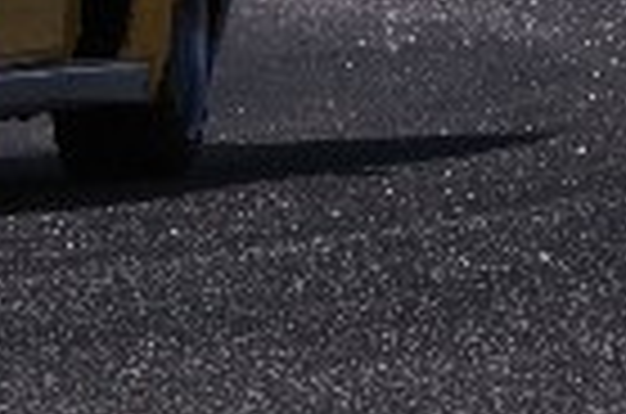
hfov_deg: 2.8
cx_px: -351
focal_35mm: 729
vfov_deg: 1.9
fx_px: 12648
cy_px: -250
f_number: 10
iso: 250
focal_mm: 150
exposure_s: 1/800
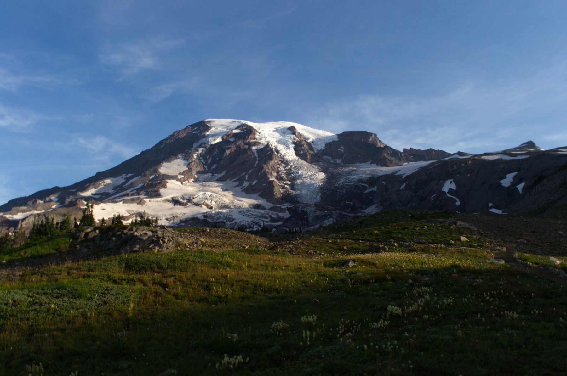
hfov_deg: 62.0
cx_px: 284
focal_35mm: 30
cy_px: 188
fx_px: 472
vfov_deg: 43.5
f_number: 14
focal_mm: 20
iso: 100
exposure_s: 1/50
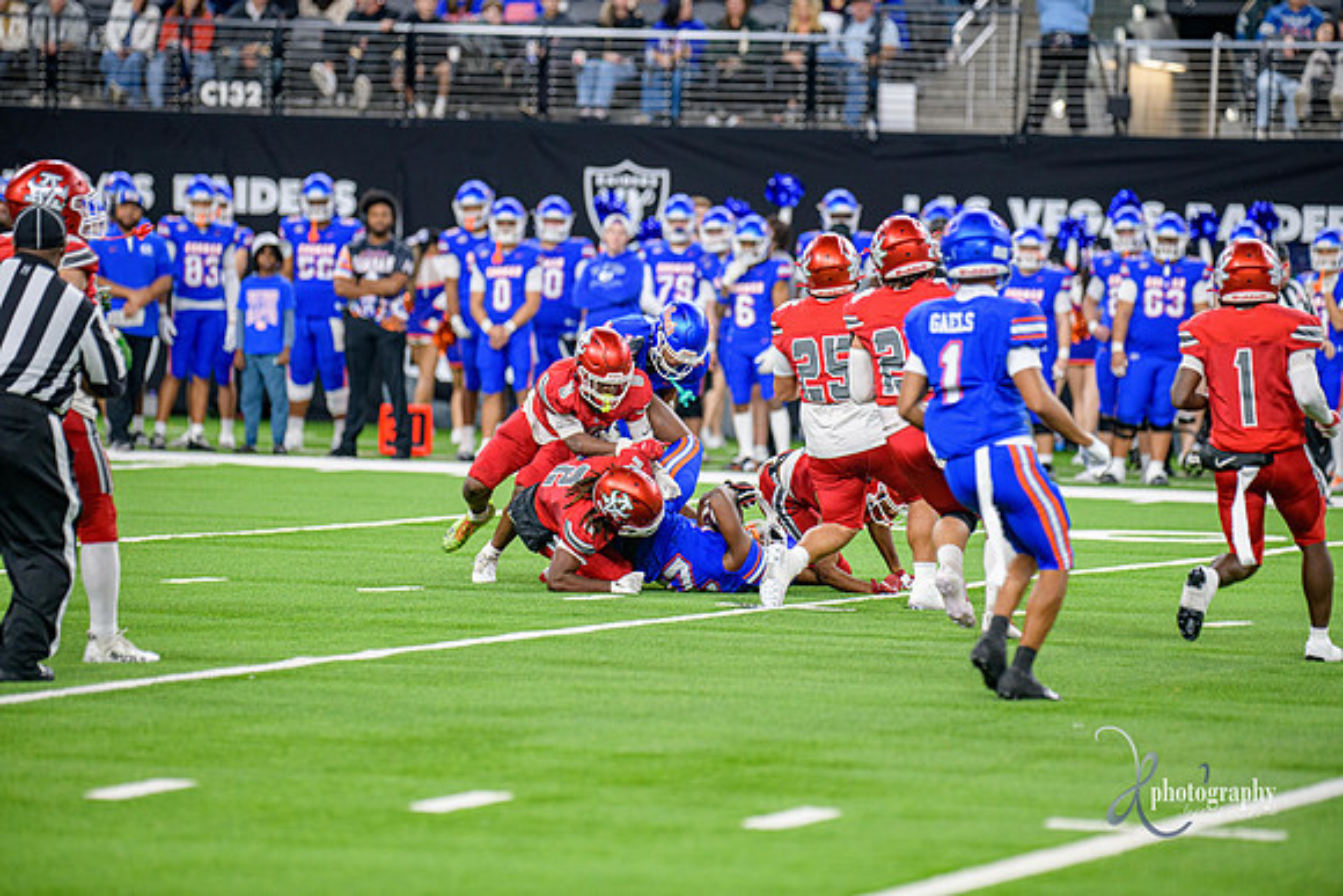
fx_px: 8209
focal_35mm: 220
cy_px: 448
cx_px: 672
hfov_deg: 9.4
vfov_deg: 6.2
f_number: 2.8
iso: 1000
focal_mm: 220
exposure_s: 1/400
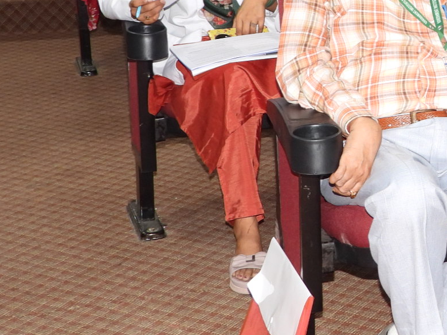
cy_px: 9
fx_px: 1317
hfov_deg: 17.9
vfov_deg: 14.3
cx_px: 592
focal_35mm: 102
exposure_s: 1/30
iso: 200
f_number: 3.2
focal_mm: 6.3
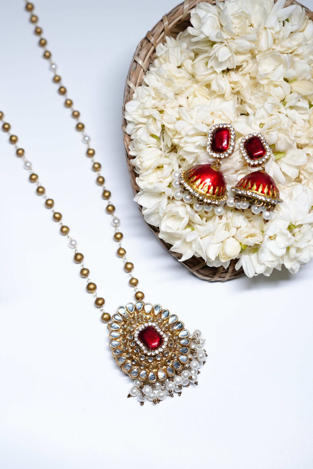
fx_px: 678
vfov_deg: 38.2
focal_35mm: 52
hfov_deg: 26.0
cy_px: 234
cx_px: 156
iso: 250
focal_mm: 35
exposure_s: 1/200
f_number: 3.2
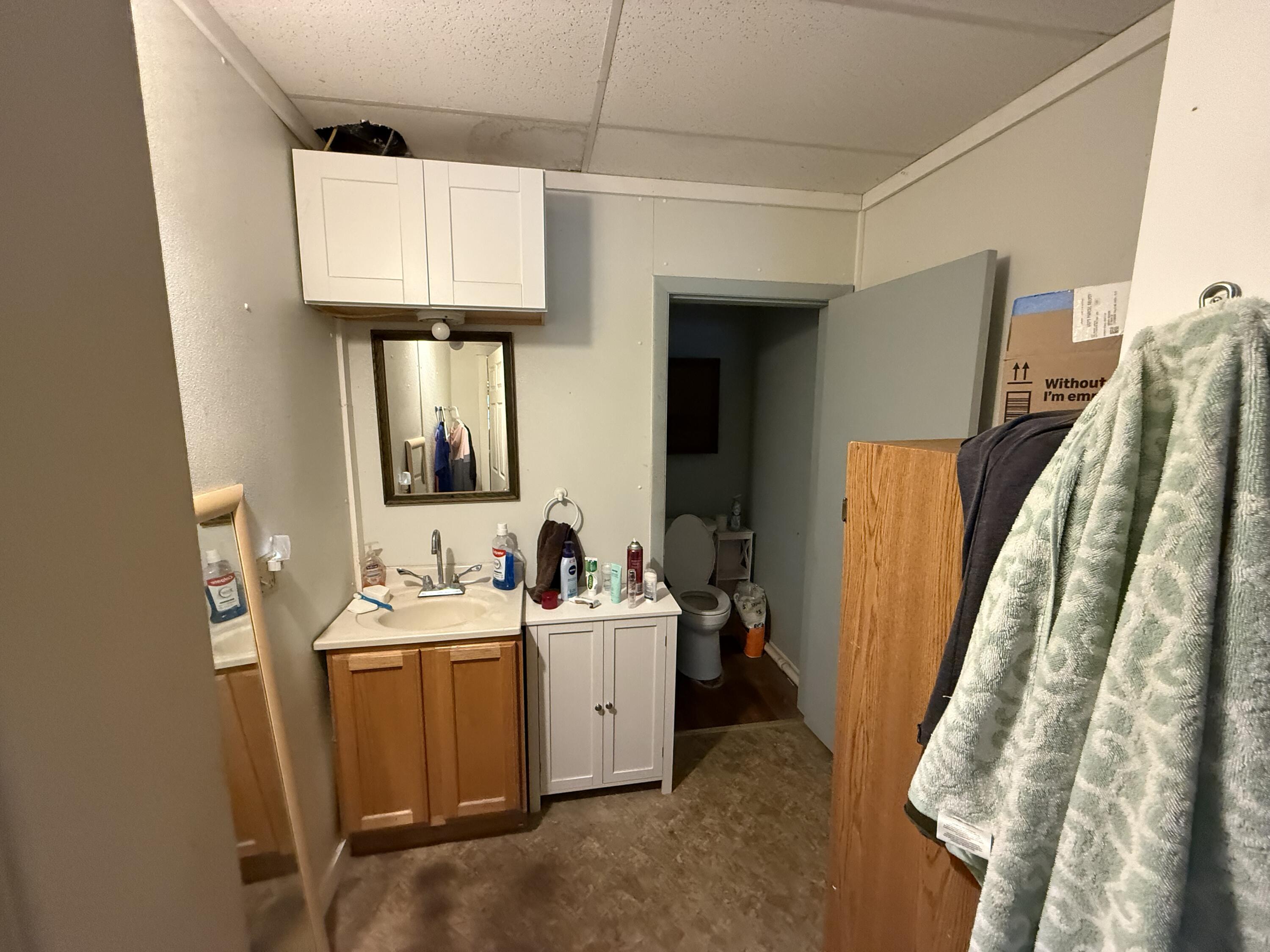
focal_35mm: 14
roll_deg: -0.7
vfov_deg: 85.7
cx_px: 635
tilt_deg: -8.8
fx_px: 514
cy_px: 476
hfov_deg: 102.1
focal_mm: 2.22
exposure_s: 1/60
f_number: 2.2
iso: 640
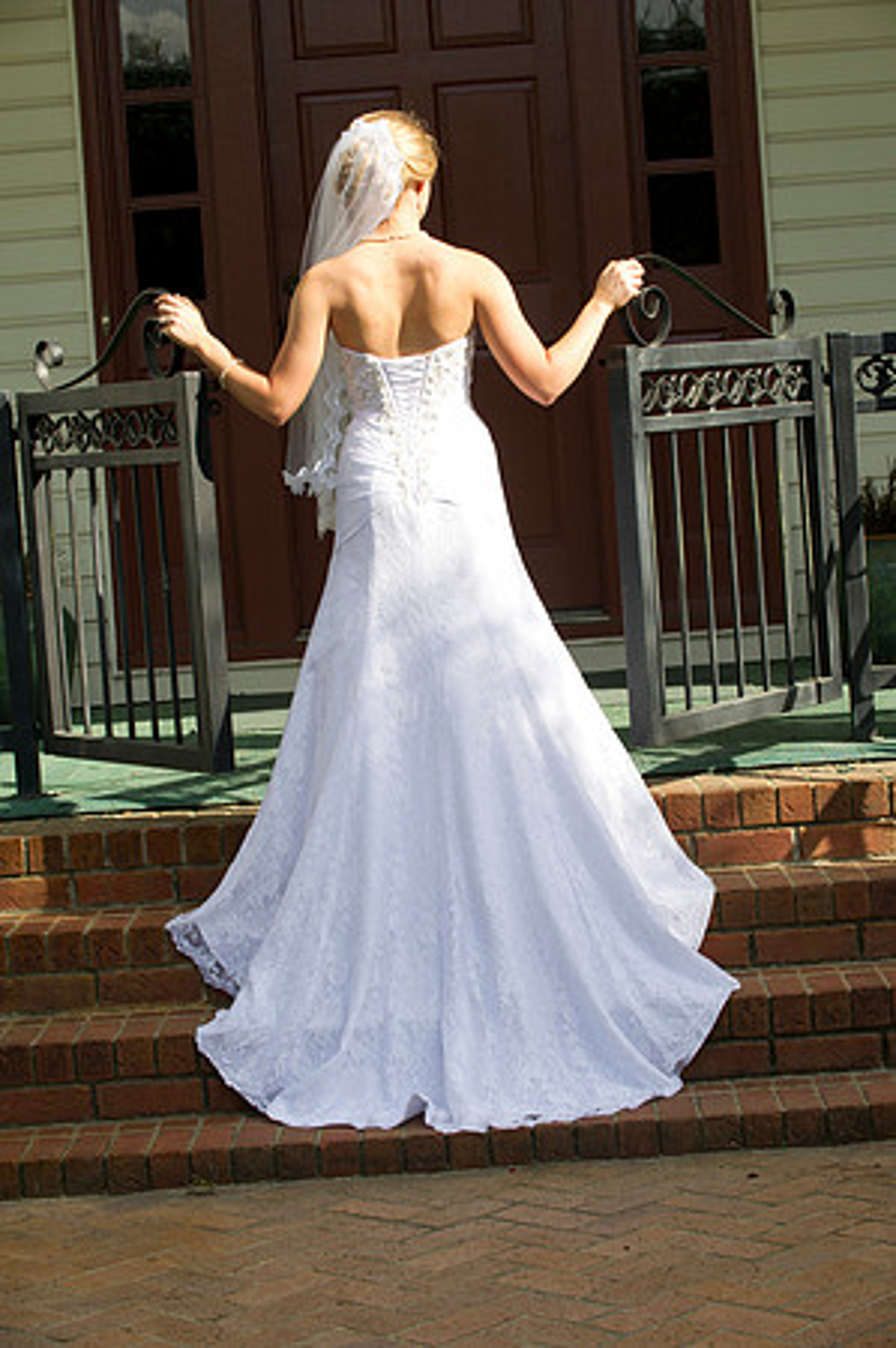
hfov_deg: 15.2
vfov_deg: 22.6
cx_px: 448
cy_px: 674
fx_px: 3368
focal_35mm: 90
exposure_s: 1/250
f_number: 8
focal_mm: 90
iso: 250
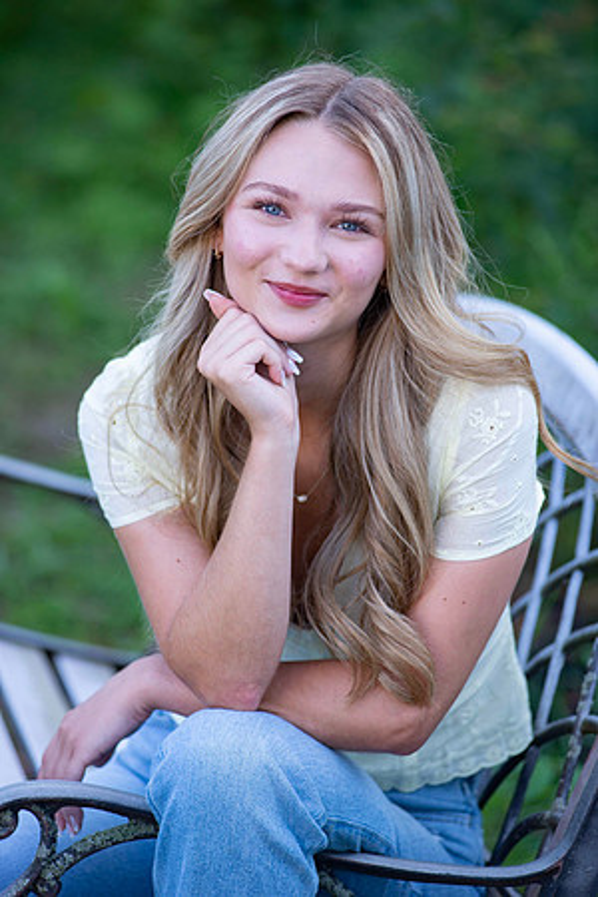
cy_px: 448
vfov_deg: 13.2
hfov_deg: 8.9
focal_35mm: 155
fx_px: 3862
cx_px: 299
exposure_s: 1/125
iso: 160
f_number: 4
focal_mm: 155
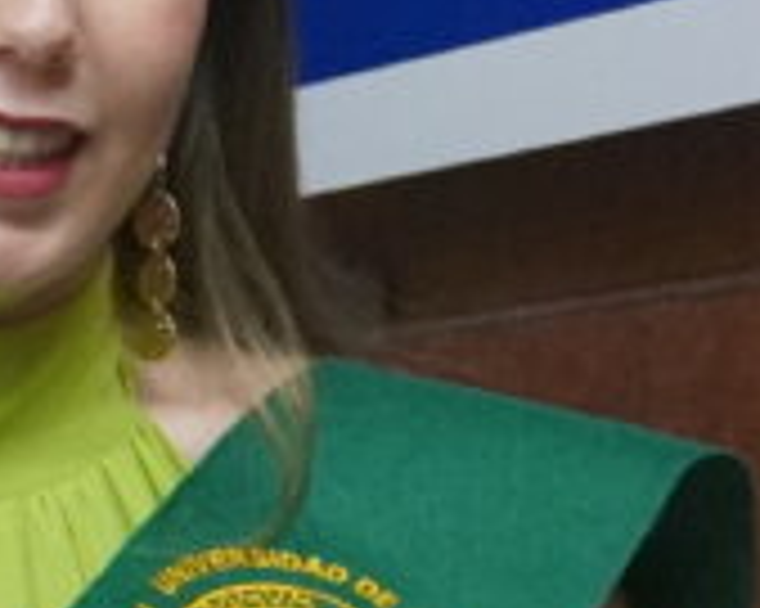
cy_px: 327
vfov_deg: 5.8
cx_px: -310
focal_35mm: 267
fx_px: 5992
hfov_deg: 7.2
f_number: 4.5
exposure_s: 1/160
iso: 4000
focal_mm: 25
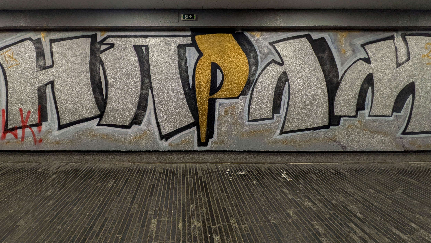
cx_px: 224
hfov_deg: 99.3
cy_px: 86
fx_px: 183
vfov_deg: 65.7
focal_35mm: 16
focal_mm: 1.83
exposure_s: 1/33.3
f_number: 2.2
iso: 40
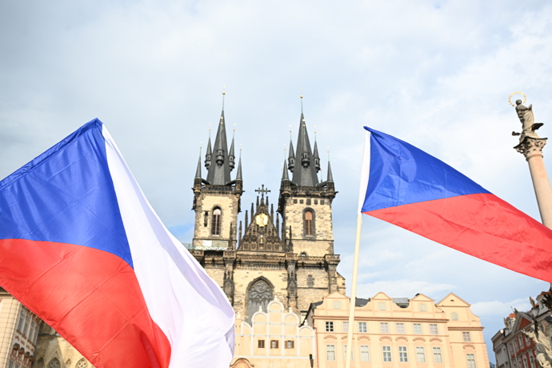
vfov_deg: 40.0
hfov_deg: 57.2
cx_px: 276
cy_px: 184
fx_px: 506
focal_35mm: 33
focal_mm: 33
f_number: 5
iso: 1000
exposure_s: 1/5000
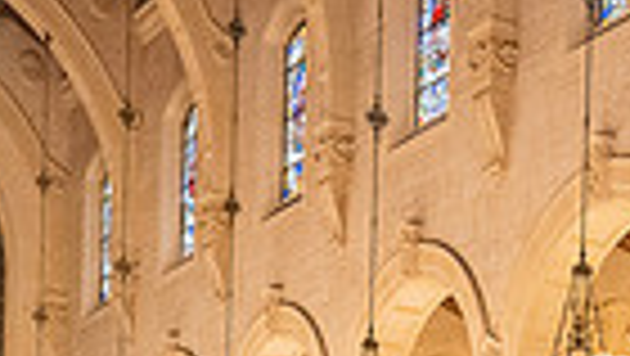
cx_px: 626
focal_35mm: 104
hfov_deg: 19.9
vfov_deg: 10.6
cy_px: 746
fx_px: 1739
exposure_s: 1/200
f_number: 2.8
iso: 2000
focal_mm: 24
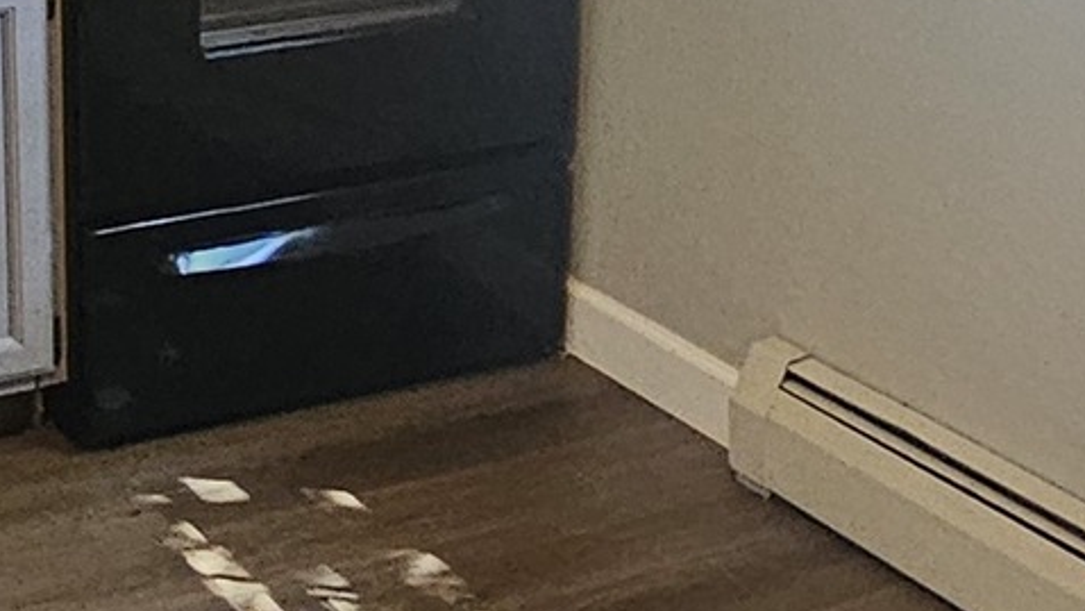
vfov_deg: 13.1
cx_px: 281
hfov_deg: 23.2
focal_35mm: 91
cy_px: -30
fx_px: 2618
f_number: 2.2
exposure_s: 1/40
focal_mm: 2.2
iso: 320
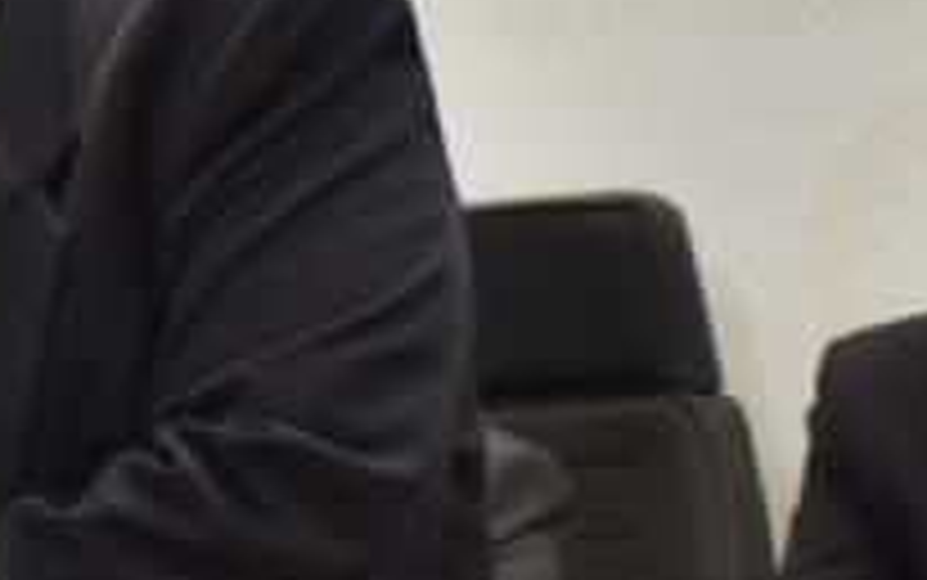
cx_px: -639
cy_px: 277
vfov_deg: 7.5
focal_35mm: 175
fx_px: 4412
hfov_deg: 11.3
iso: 800
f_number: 3.8
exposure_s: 1/160
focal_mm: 23
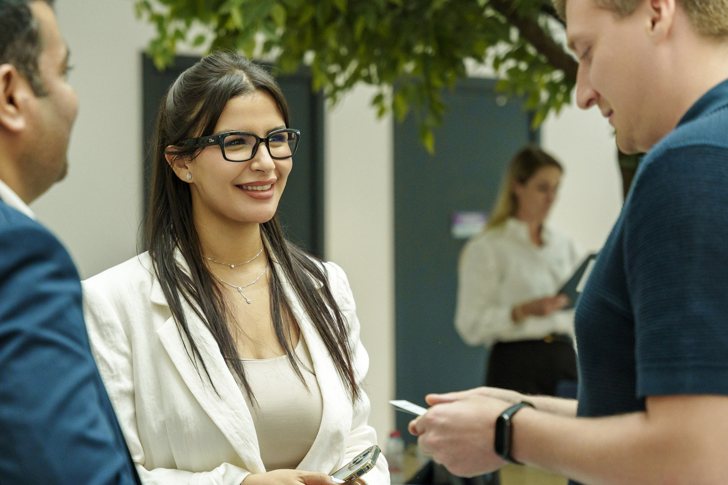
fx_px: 2305
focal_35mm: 114
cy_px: 278
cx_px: 274
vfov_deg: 12.0
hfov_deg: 17.9
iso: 800
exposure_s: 1/160
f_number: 2.8
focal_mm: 67.6
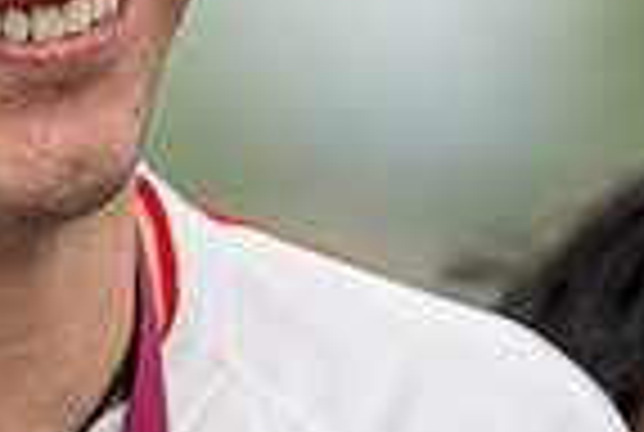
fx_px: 21744
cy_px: 79
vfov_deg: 1.1
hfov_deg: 1.7
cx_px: 36
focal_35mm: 1213
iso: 100
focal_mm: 200
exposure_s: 1/1250
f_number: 2.8
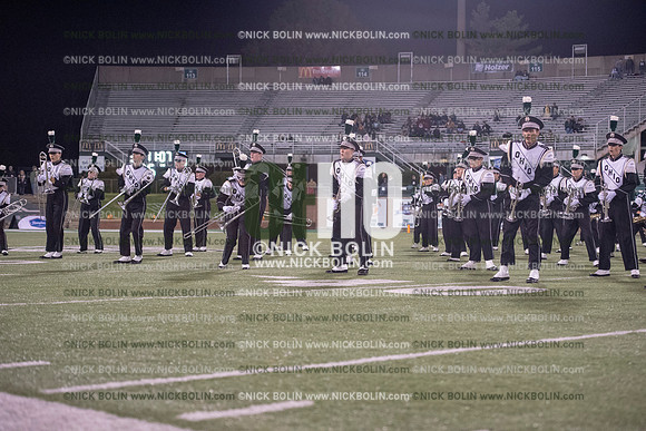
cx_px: 323
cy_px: 216
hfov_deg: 28.8
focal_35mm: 70
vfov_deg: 19.5
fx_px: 1256
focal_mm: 70
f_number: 3.2
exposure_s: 1/1250
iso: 5000
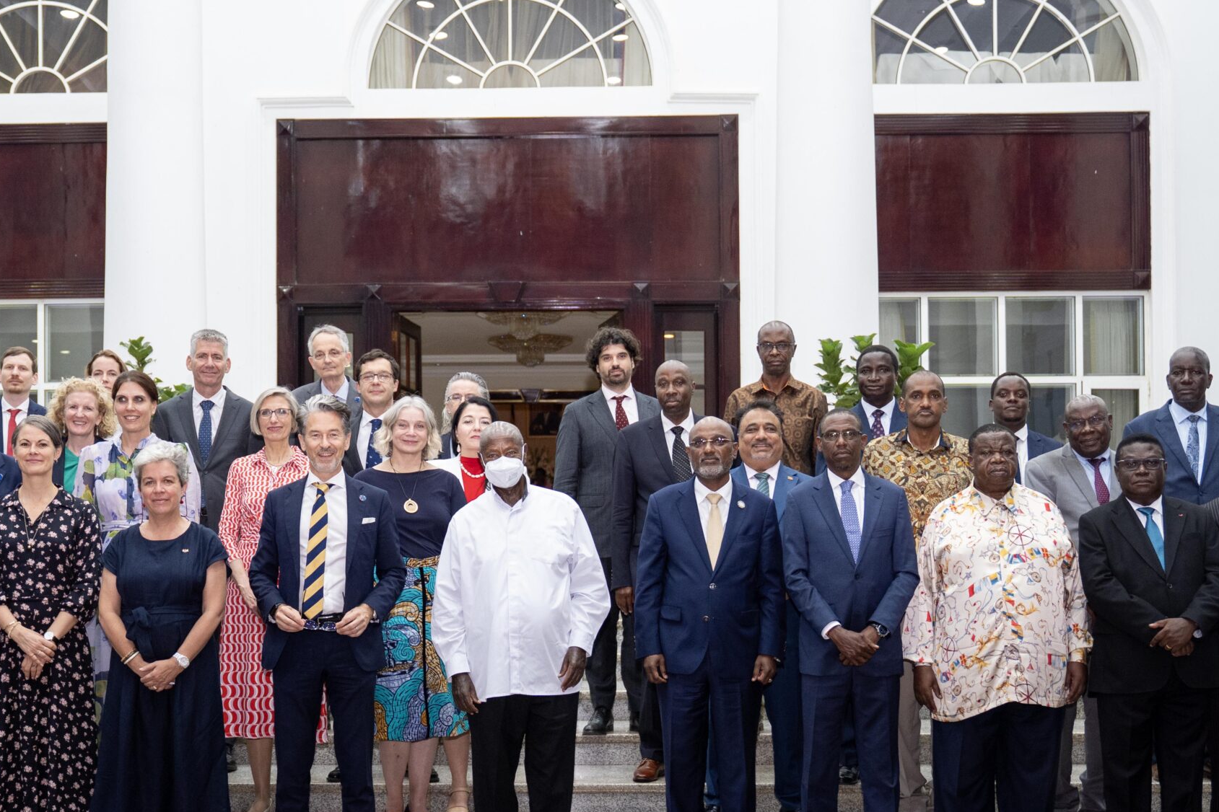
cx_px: 579
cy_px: 500
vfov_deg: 28.6
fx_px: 1591
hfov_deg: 41.9
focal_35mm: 47
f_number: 5.6
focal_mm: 31
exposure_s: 1/500
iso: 2000
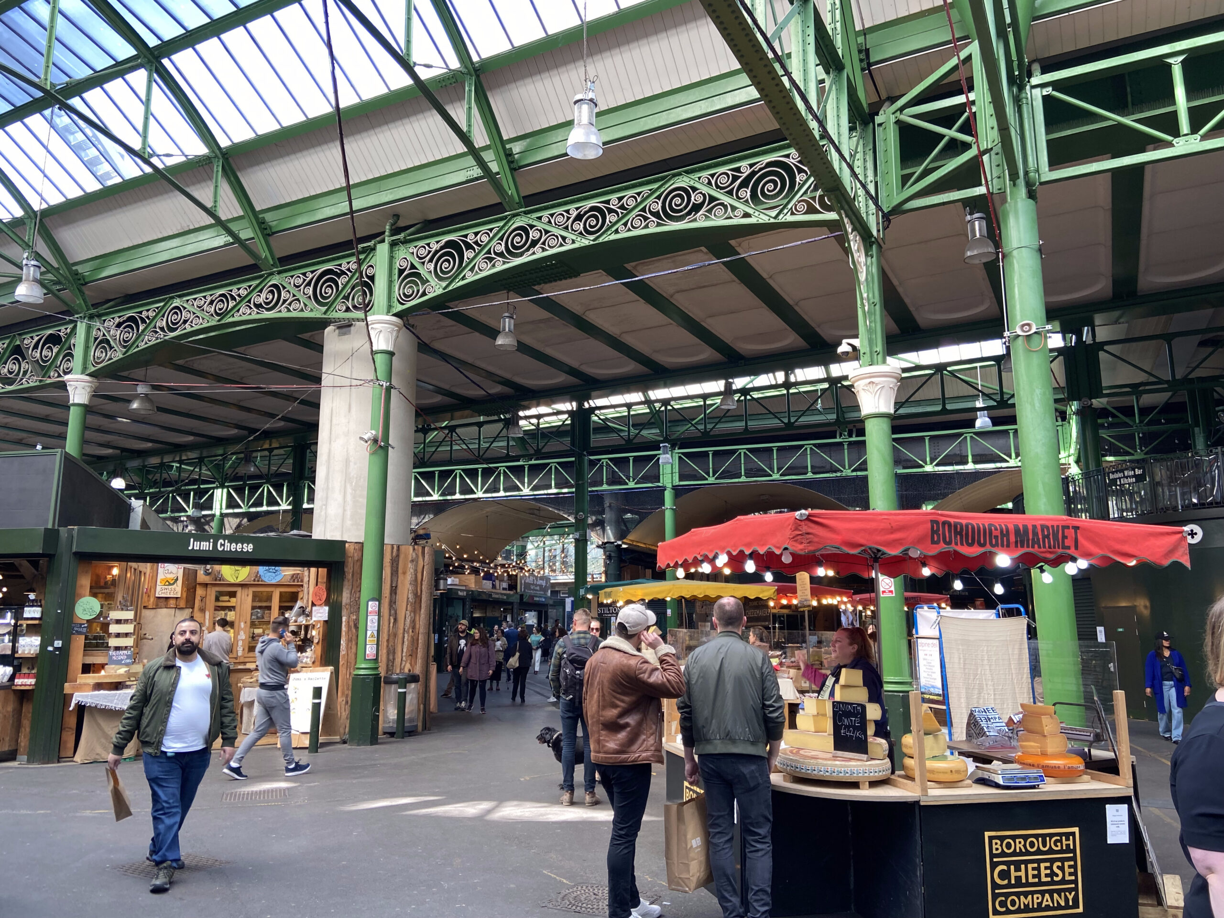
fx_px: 919
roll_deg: +0.5
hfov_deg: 67.3
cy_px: 459
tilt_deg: +10.0
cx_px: 612
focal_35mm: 26
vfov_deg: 53.1
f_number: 1.8
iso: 64
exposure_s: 1/100
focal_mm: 4.25
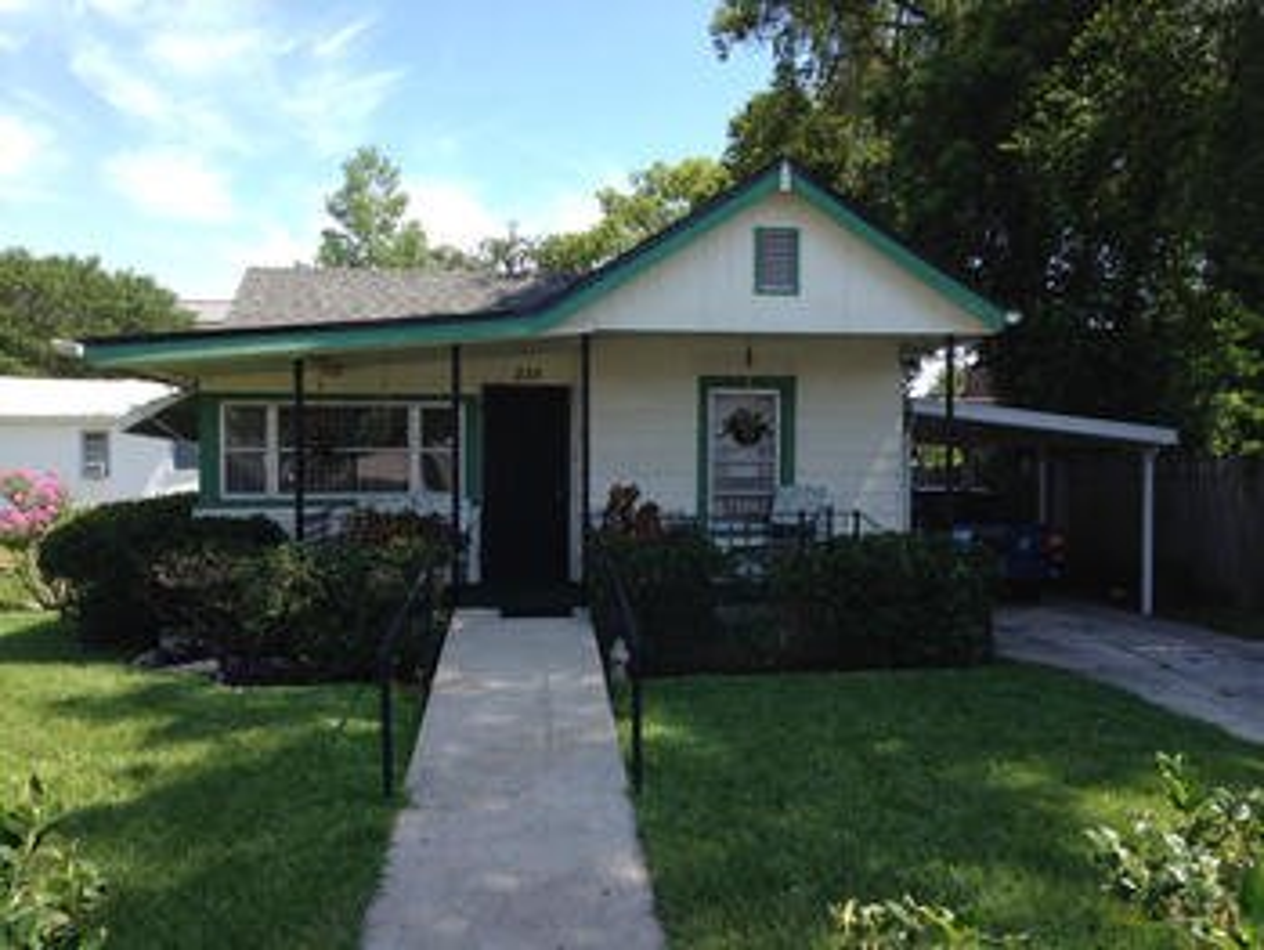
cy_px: 475
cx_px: 632
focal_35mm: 33
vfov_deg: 43.0
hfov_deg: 55.3
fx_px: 1206
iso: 50
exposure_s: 1/704
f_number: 2.4
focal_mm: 4.12
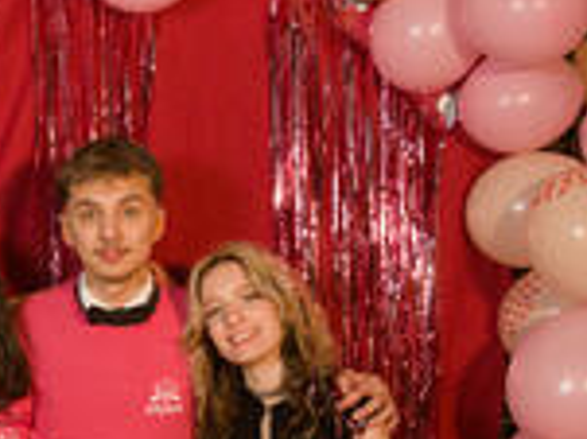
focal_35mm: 81
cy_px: 322
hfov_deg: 22.9
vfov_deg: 18.0
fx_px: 1377
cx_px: -31
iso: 4000
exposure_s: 1/160
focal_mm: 31.9
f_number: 4.5
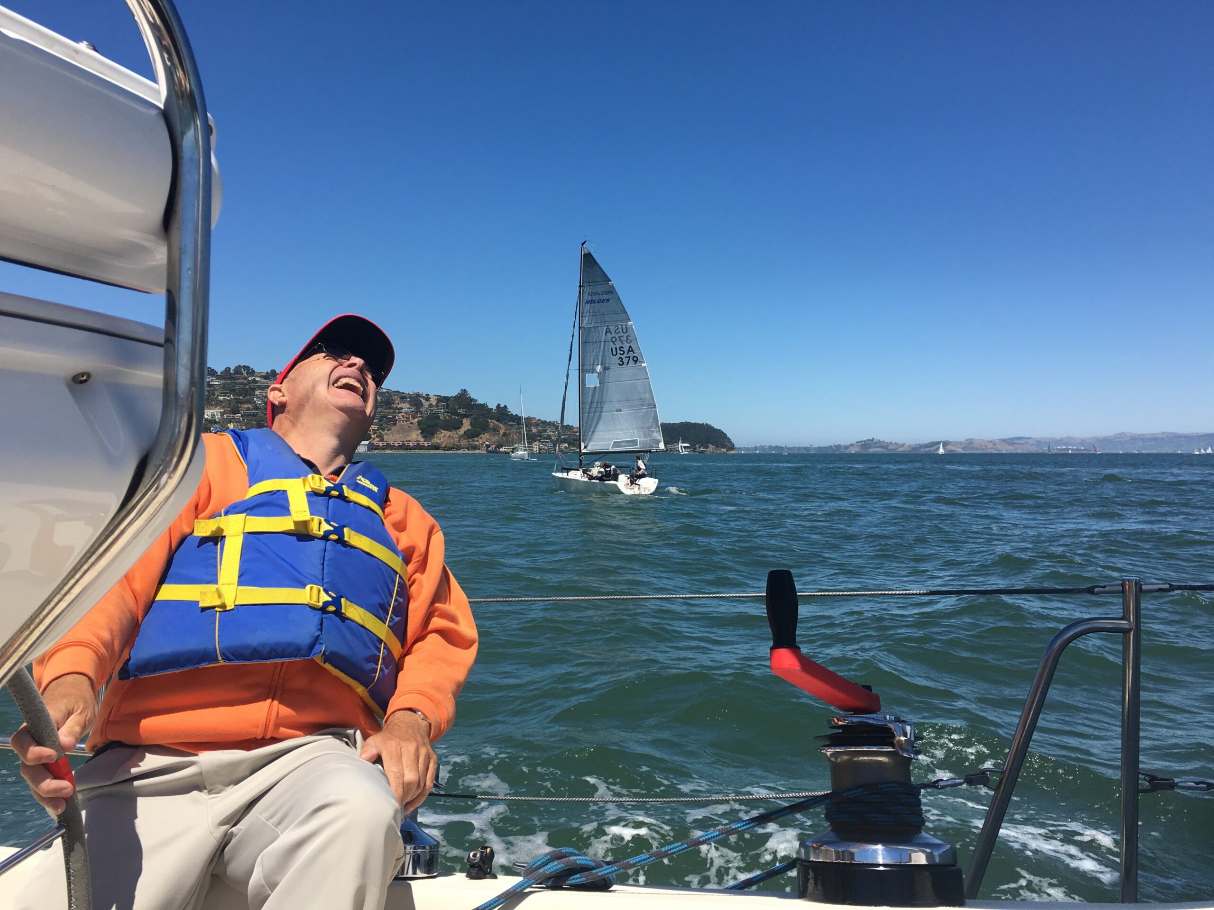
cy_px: 455
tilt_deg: -2.0
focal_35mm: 29
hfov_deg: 61.7
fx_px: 1017
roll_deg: +0.9
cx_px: 607
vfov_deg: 48.2
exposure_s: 1/1972
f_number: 2.2
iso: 25
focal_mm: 4.15
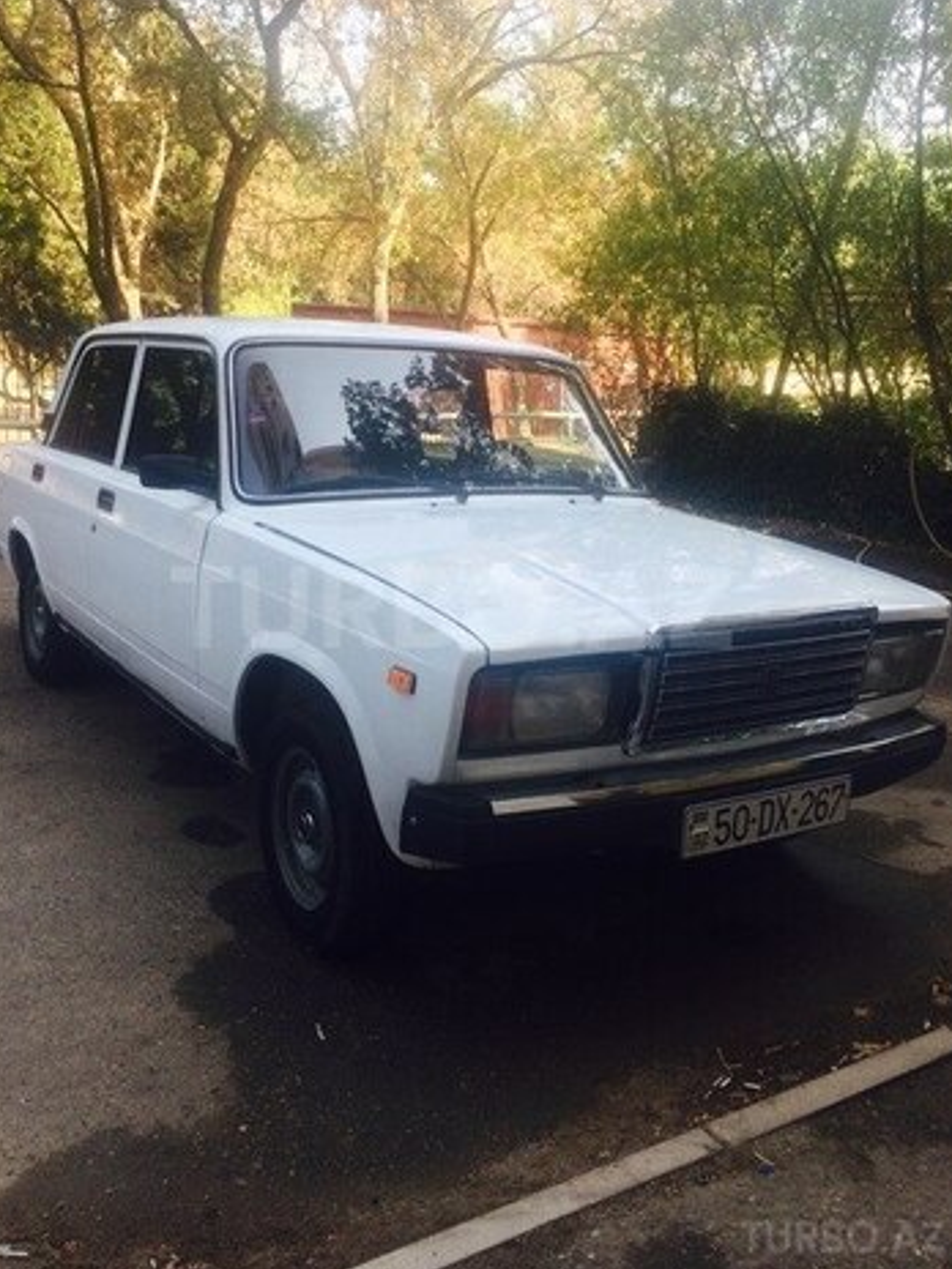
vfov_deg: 58.3
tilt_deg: -14.1
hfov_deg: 45.4
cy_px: 607
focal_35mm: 31
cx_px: 451
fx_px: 1137
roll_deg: -1.8
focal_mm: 4.15
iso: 32
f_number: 2.2
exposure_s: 1/318
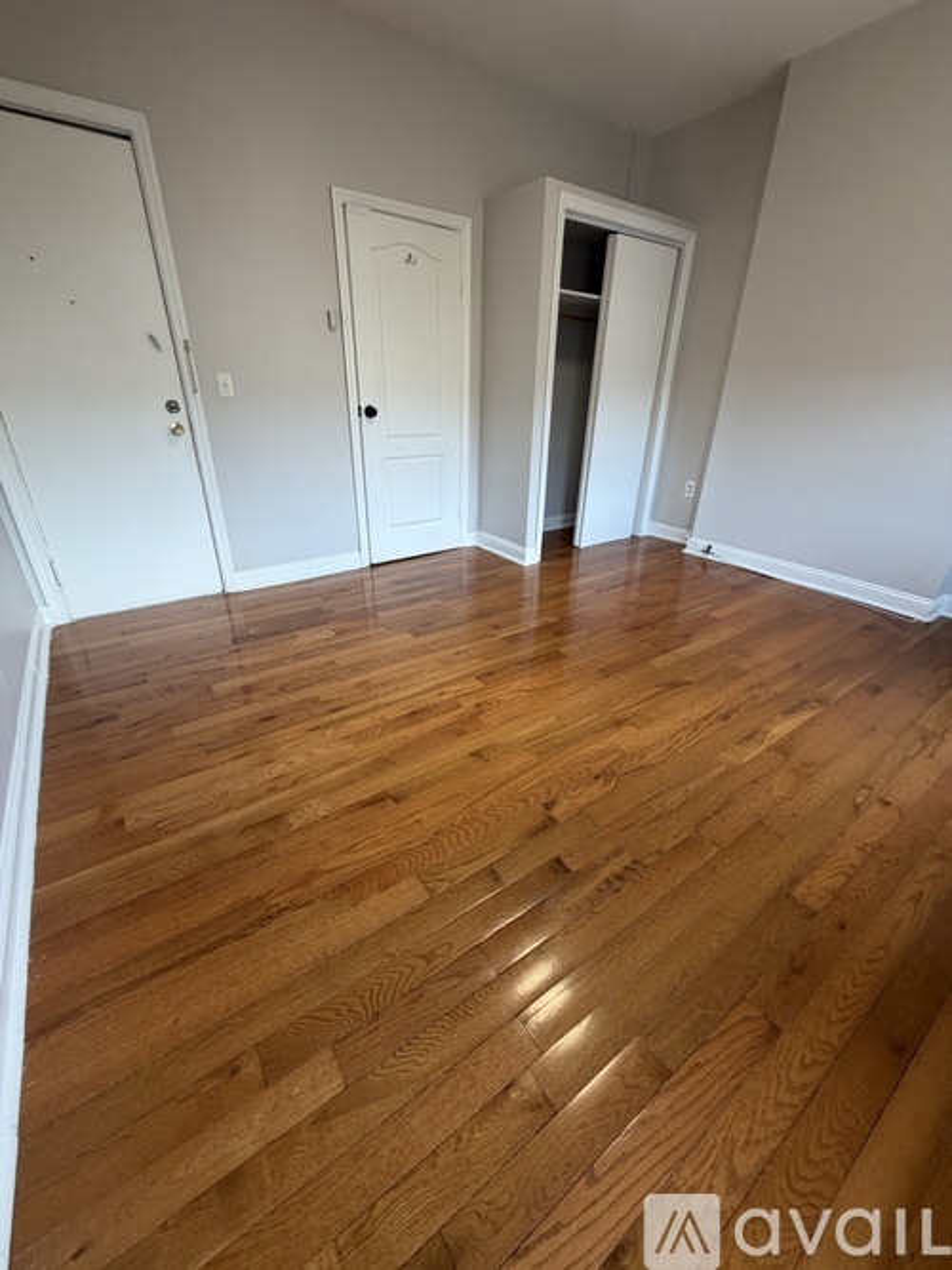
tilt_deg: -25.0
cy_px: 635
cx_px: 476
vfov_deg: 102.1
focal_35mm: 14
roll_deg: +0.2
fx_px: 514
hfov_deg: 85.7
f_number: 2.2
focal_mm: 2.22
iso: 250
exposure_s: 1/120
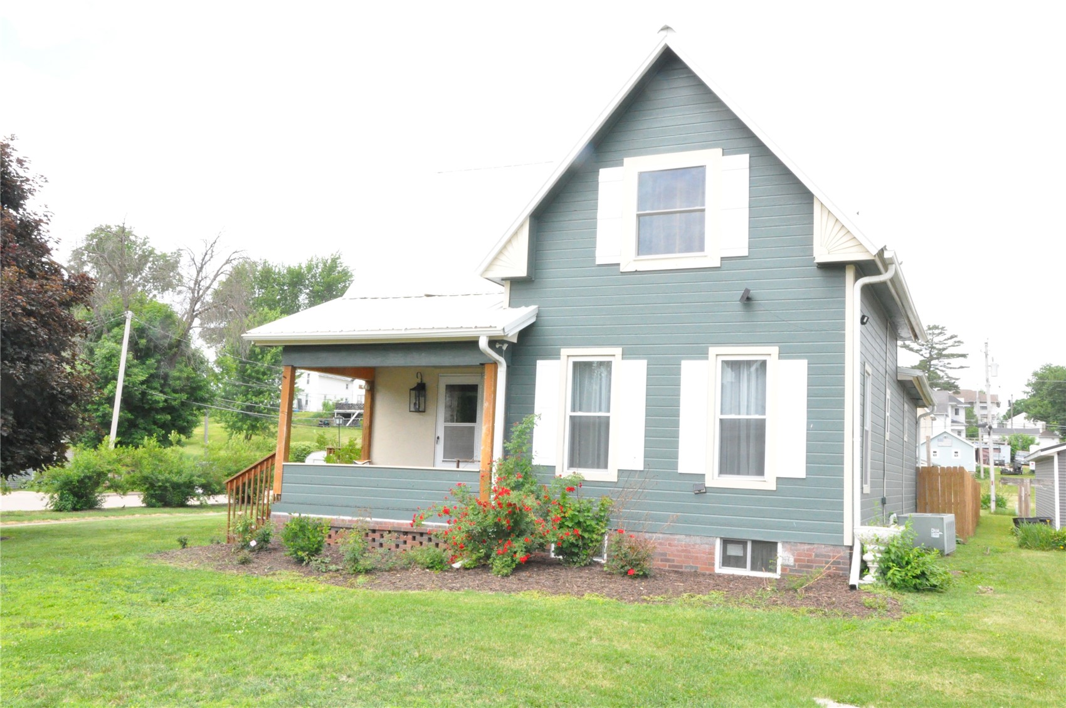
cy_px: 354
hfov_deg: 59.6
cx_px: 533
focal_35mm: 32
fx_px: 932
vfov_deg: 41.6
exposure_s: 1/200
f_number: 25
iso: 3200
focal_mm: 21
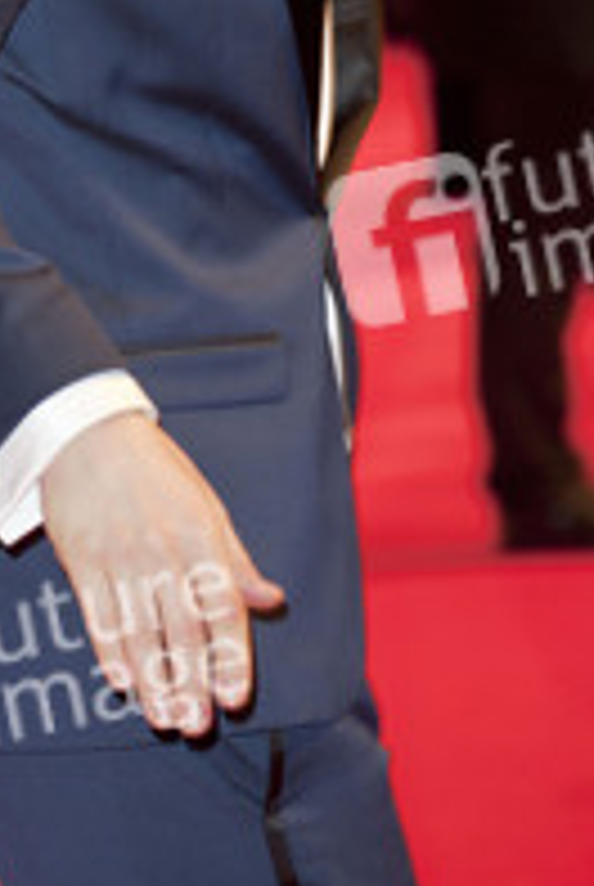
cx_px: 151
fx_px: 6757
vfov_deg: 7.5
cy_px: -4
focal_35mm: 274
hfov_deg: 5.0
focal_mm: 135
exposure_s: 1/160
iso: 1000
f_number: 5.6
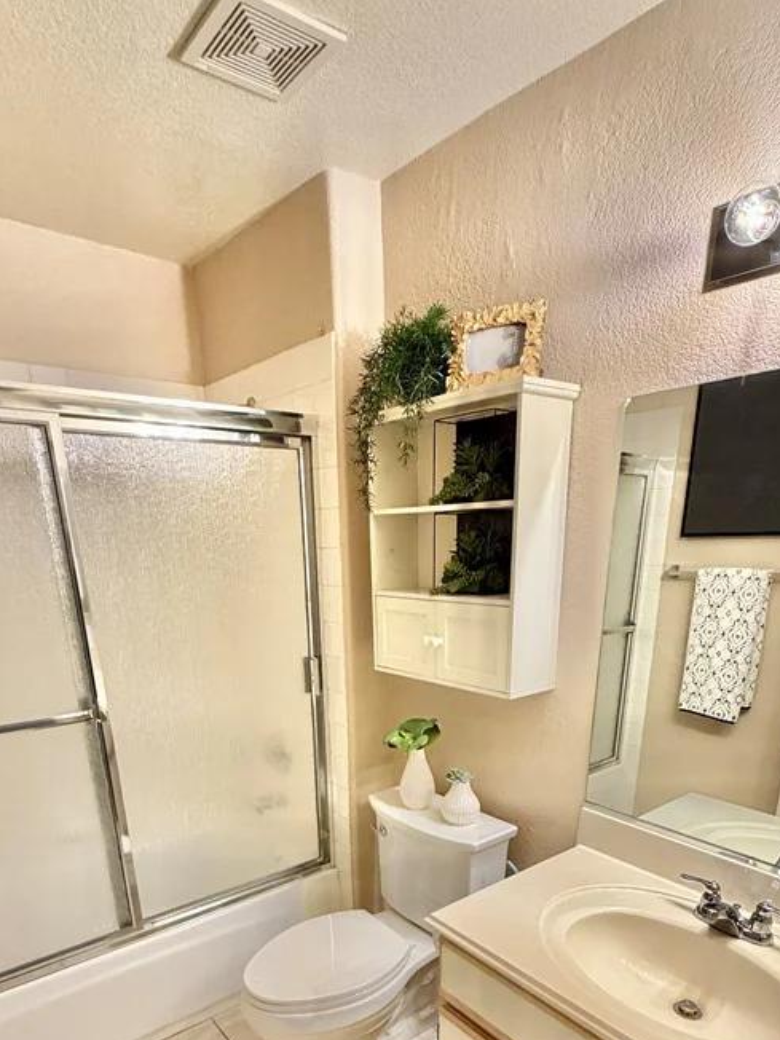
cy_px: 778
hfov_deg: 61.1
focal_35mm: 22
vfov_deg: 71.3
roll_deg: +0.4
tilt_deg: -19.1
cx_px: 381
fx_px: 661
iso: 320
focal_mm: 2.22
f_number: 2.2
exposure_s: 1/120
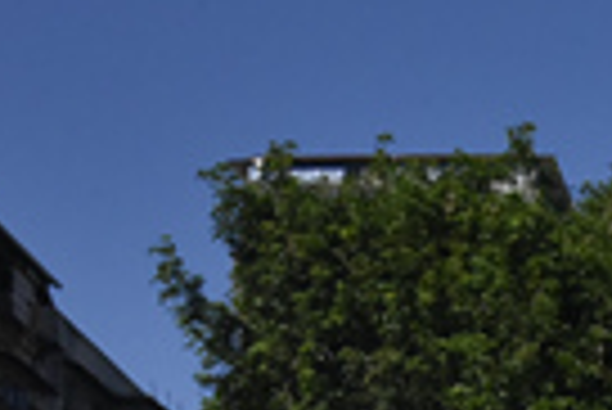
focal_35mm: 137
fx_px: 2331
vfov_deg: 9.3
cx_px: 922
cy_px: 856
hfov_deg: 14.0
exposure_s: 1/3200
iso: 4000
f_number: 16
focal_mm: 31
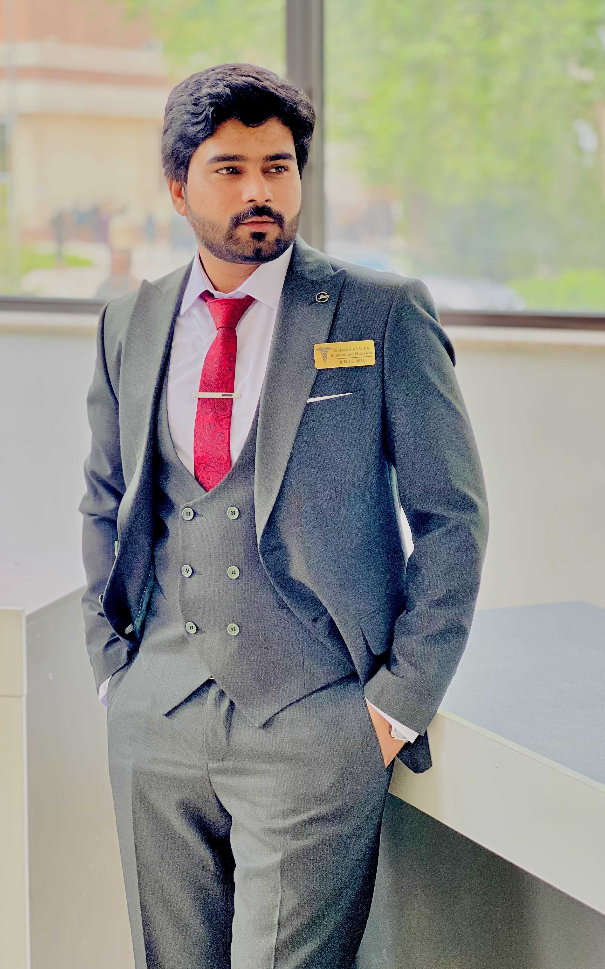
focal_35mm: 82
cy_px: 485
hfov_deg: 15.9
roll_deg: +0.0
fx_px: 2163
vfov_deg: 25.2
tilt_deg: -7.8
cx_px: 309
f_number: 2.8
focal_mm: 9
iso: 80
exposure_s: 1/121
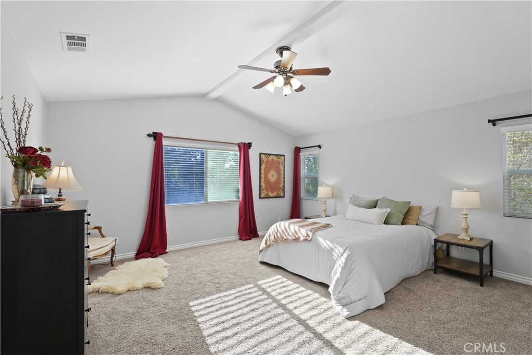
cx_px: 266
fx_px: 236
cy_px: 178
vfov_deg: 73.8
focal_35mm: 16
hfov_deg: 96.7
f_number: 5.6
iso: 320
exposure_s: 1/15
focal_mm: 16
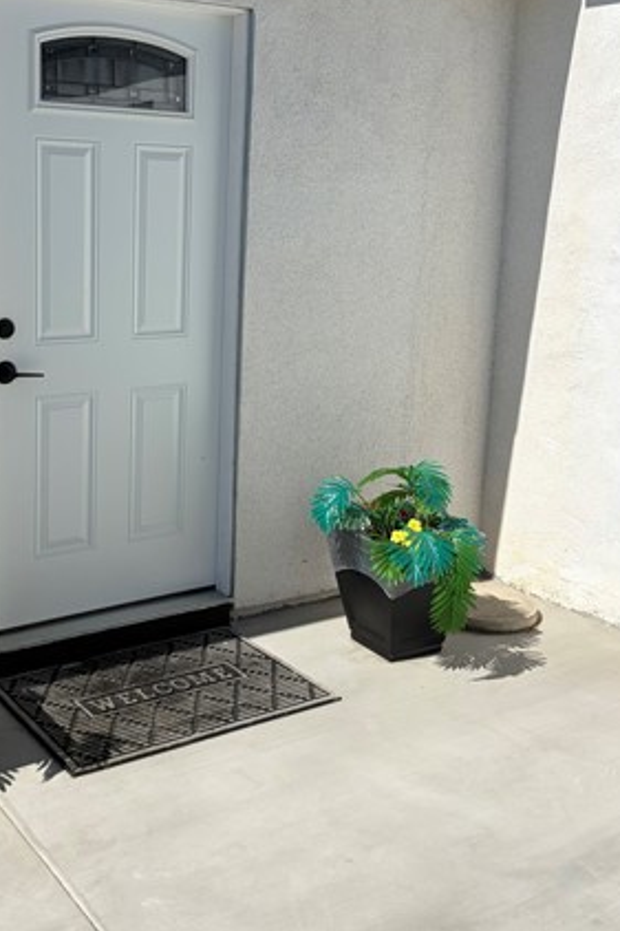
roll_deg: +0.2
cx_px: 159
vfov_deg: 47.1
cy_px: 368
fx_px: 1060
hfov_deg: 32.0
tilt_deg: -8.3
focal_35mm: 41
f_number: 1.6
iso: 50
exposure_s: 1/7813
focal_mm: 5.96
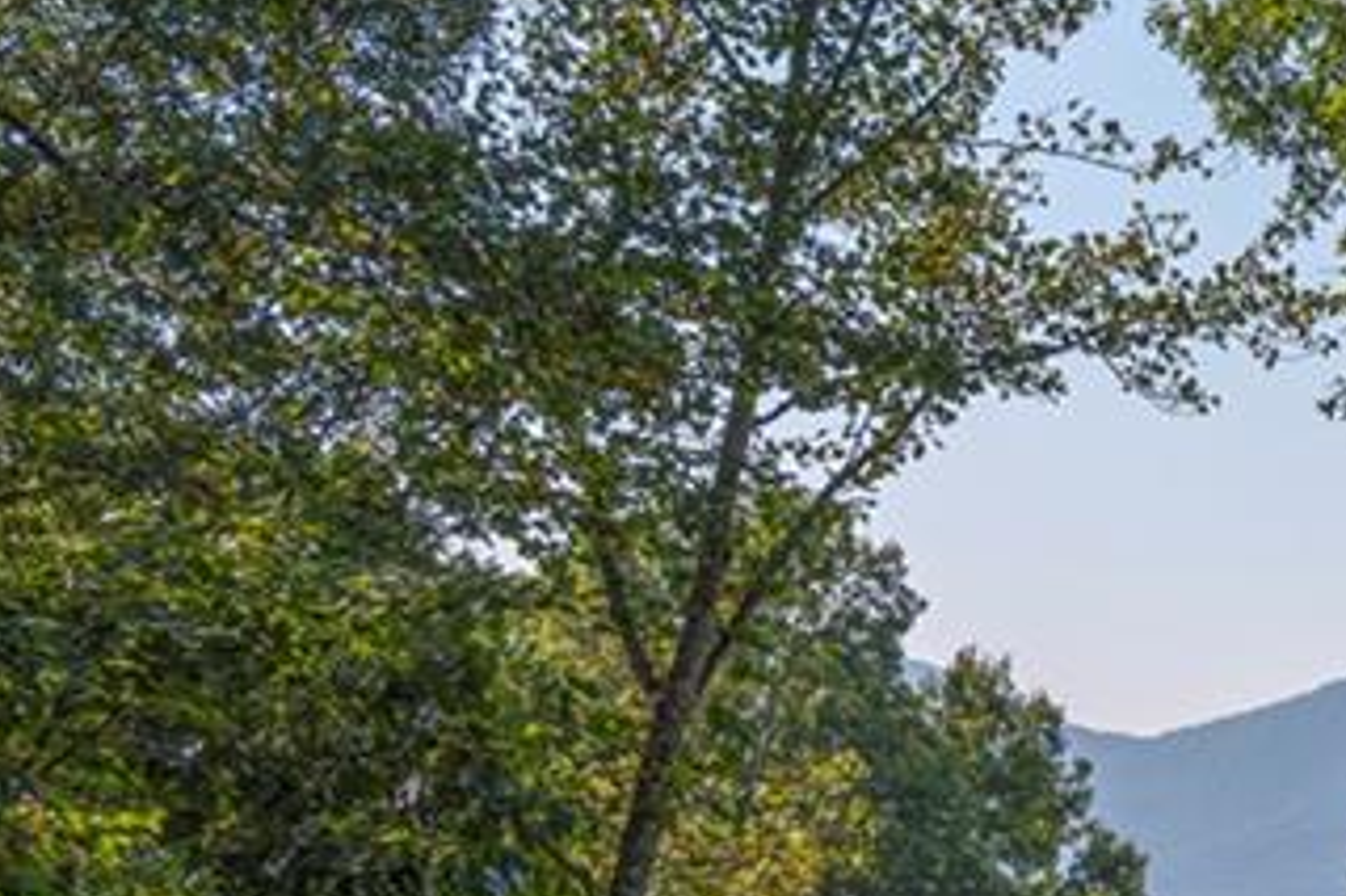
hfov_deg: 16.7
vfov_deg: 12.2
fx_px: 4185
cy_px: 747
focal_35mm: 112
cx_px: 1985
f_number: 8
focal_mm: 35
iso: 400
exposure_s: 1/1600
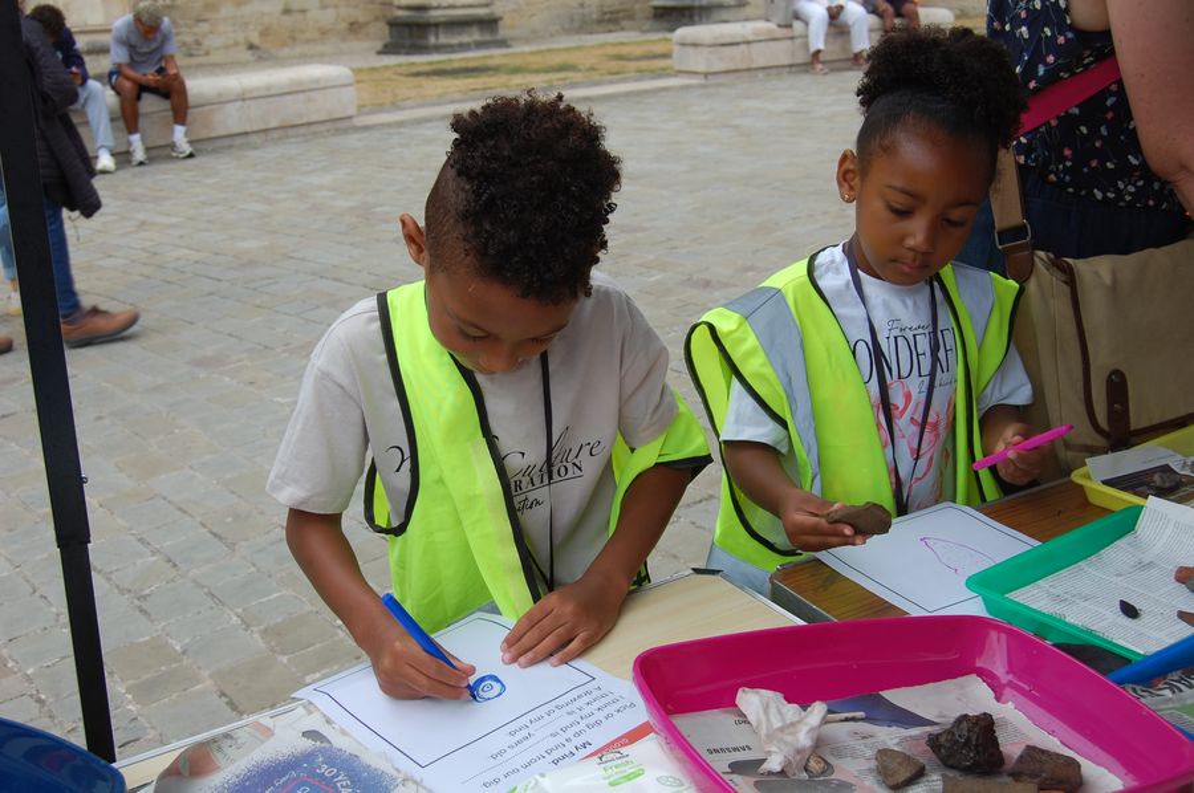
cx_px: 597
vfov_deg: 34.1
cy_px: 396
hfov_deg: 49.6
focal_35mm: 39
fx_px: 1292
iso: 200
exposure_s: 1/200
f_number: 7.1
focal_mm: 26
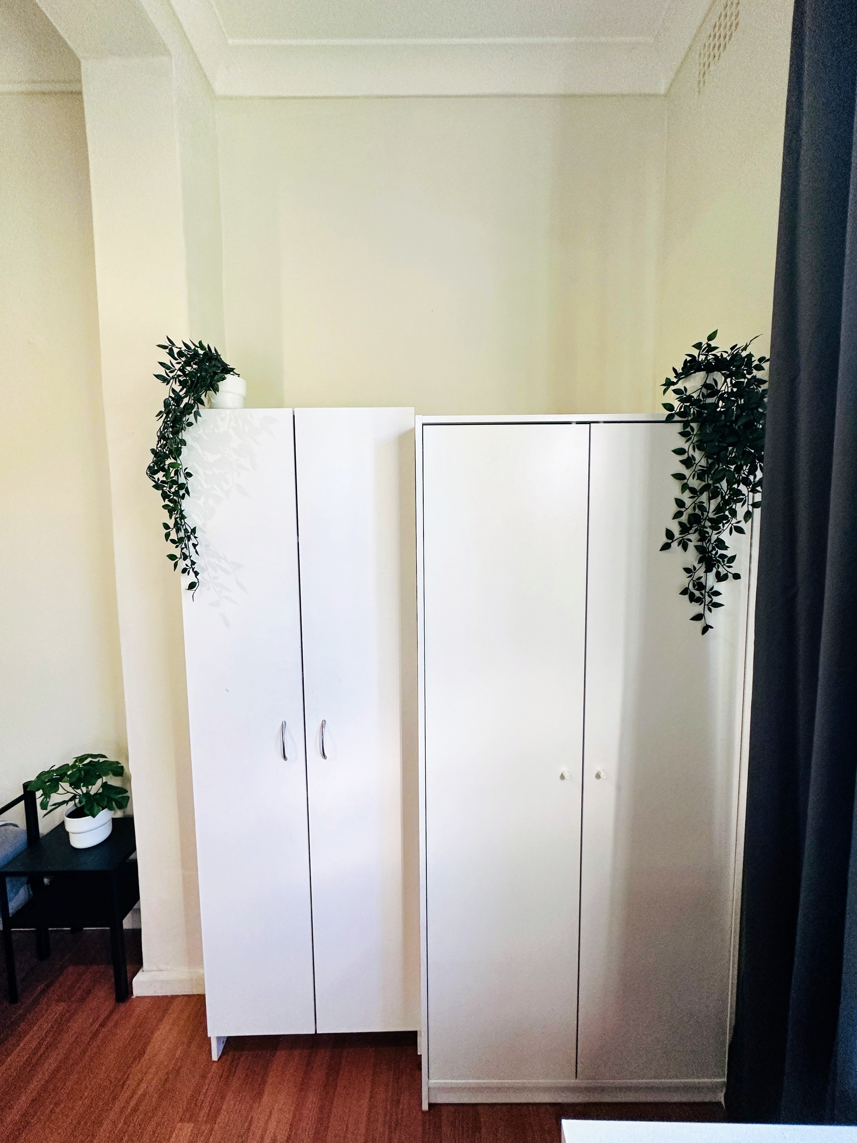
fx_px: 462
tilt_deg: -5.8
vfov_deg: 102.1
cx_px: 428
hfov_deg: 85.7
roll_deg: -0.4
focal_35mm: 14
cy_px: 572
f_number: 2.2
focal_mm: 2.22
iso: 200
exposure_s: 1/99
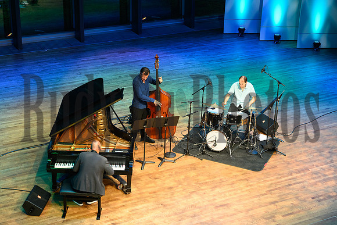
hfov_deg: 28.8
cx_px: 168
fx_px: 655
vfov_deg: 19.5
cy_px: 112
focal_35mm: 70
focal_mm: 70
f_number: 5.6
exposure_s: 1/200
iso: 3200
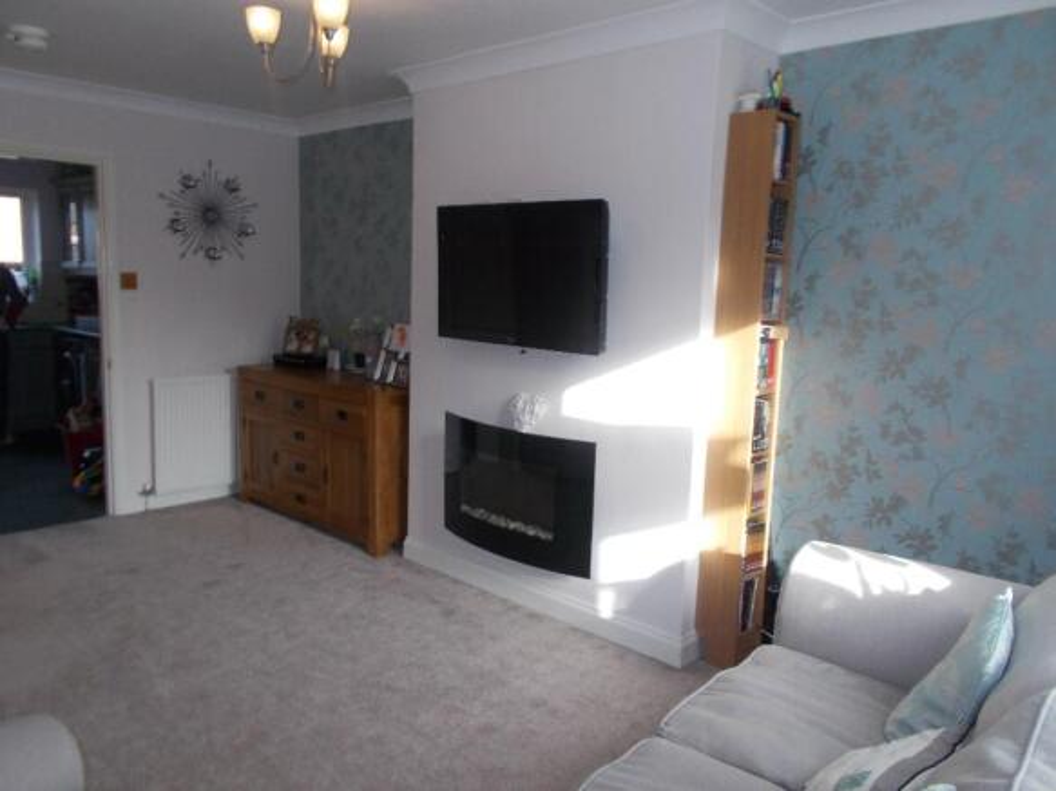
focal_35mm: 26
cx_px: 528
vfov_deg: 53.0
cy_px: 396
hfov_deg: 67.3
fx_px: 793
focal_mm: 4.6
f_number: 3.2
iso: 80
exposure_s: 1/80
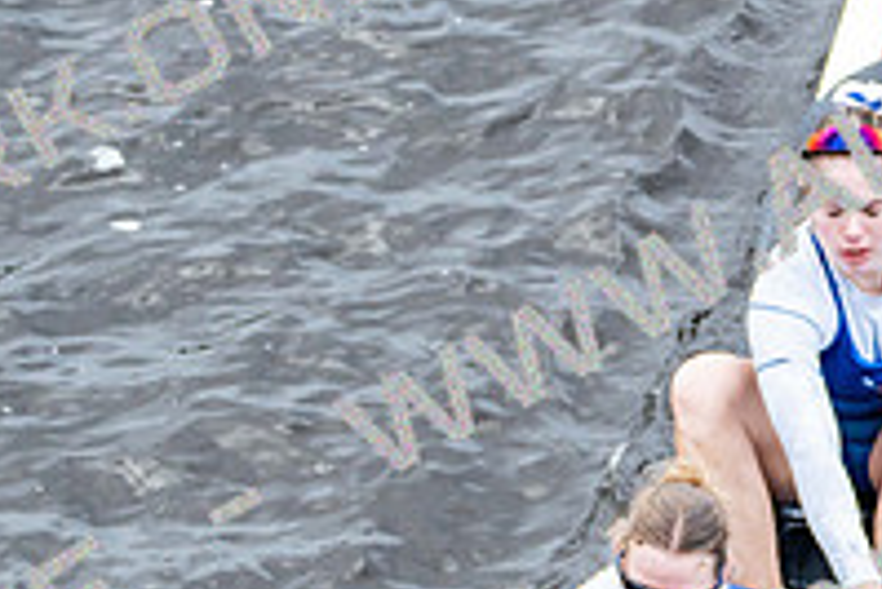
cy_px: 485
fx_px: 16868
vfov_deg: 2.0
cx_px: 882
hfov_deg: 3.0
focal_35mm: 688
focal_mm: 236
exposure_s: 1/1250
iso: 2500
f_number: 5.6
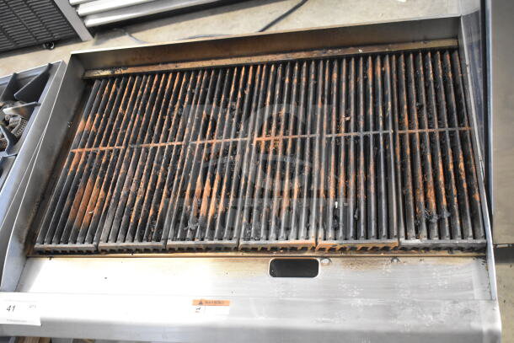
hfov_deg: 51.3
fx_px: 536
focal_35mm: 38
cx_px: 257
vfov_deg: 35.5
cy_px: 172
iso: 4000
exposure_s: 1/40
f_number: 4
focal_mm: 25
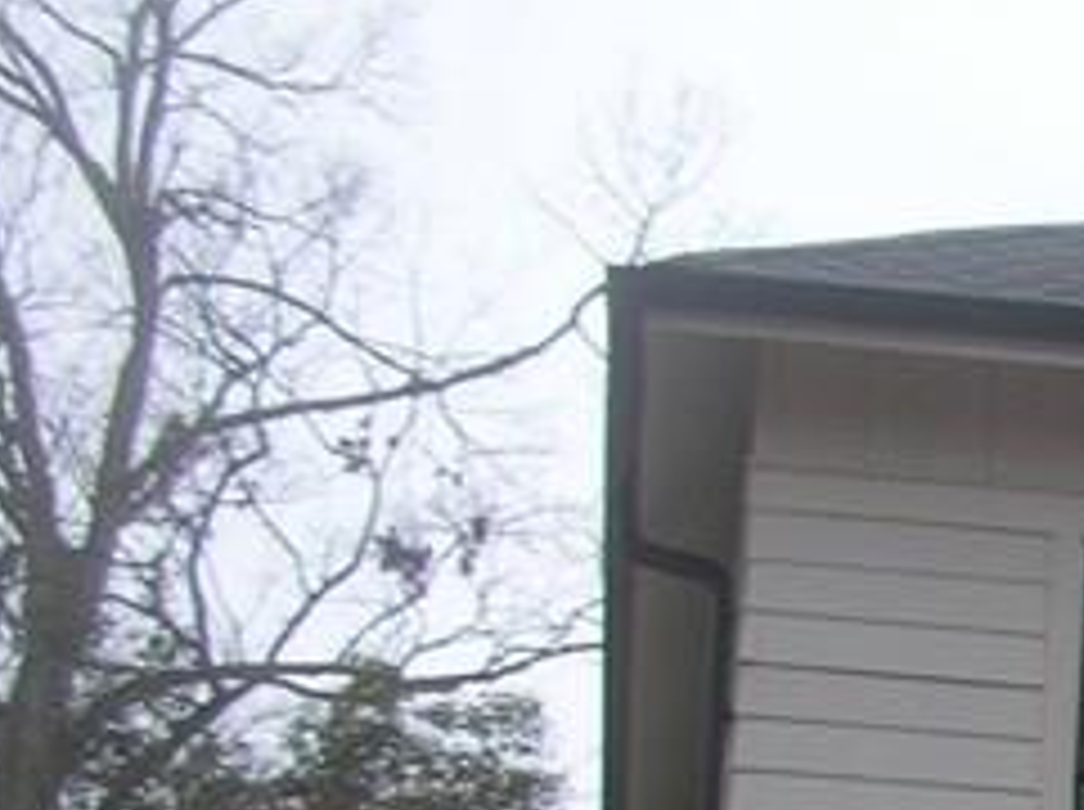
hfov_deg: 12.0
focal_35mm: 149
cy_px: 1206
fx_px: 4659
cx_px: 2087
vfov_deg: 9.7
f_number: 3
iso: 50
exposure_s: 1/68.7
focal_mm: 5.8
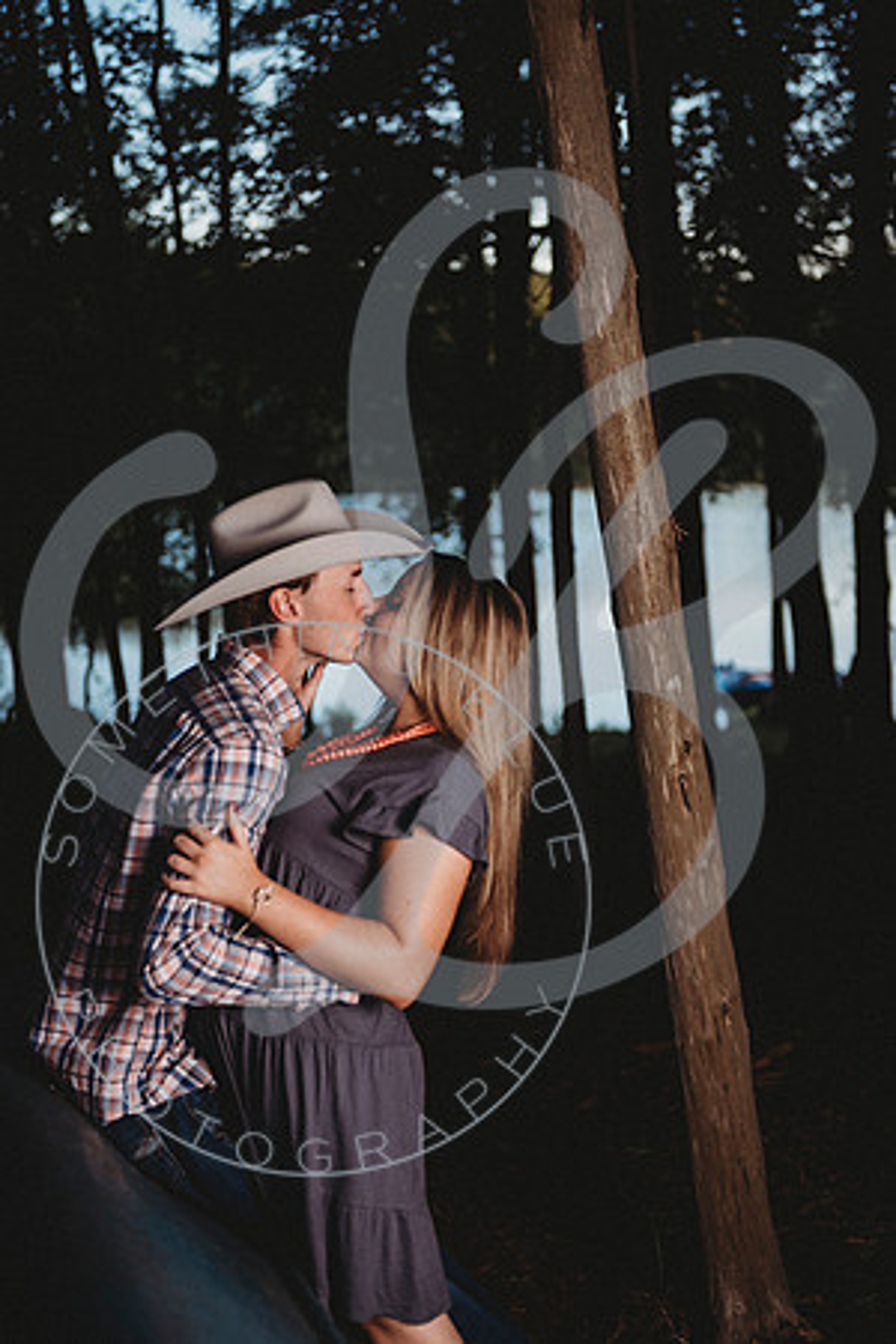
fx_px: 2053
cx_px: 448
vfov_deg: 36.2
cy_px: 672
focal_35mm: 55
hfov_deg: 24.6
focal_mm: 55
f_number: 2.8
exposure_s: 1/125
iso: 100
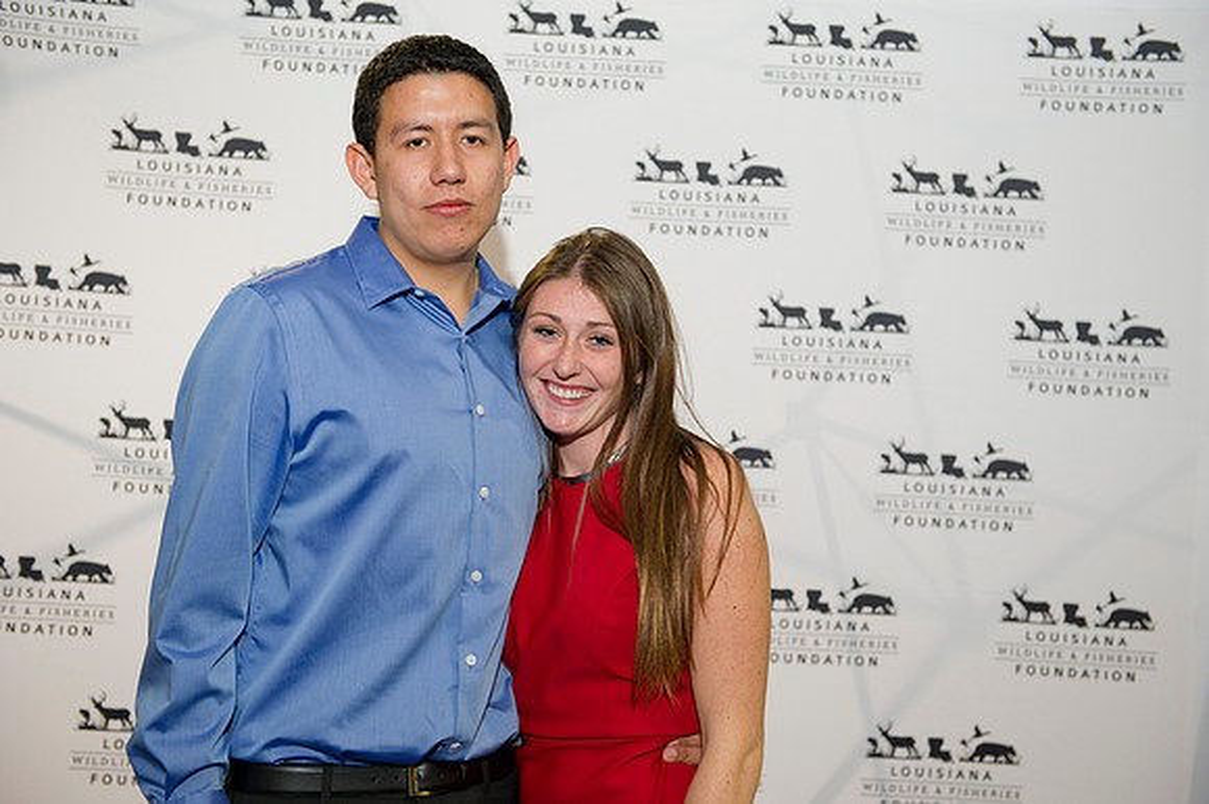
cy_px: 402
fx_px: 1745
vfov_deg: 26.0
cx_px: 604
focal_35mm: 52
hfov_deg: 38.2
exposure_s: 1/125
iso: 800
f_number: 3.5
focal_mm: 52
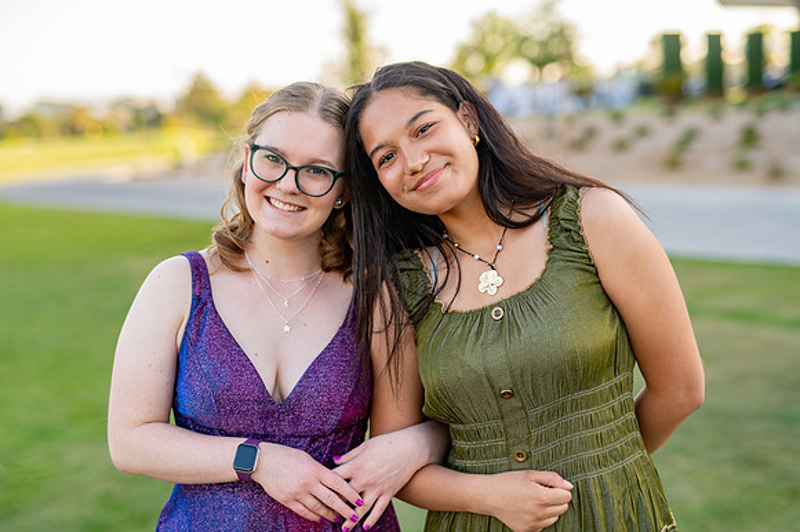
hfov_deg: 39.6
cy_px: 266
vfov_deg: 27.0
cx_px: 400
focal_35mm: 50
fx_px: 1110
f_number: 2
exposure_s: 1/400
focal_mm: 50
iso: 100
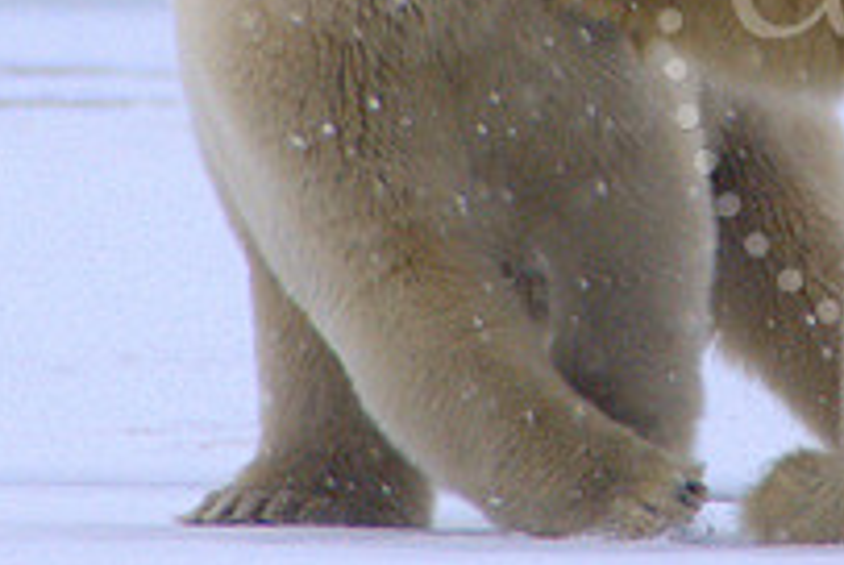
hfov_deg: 2.1
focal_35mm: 987
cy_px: -4
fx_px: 23173
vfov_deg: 1.4
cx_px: 1056
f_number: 6.3
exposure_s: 1/320
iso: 200
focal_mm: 230
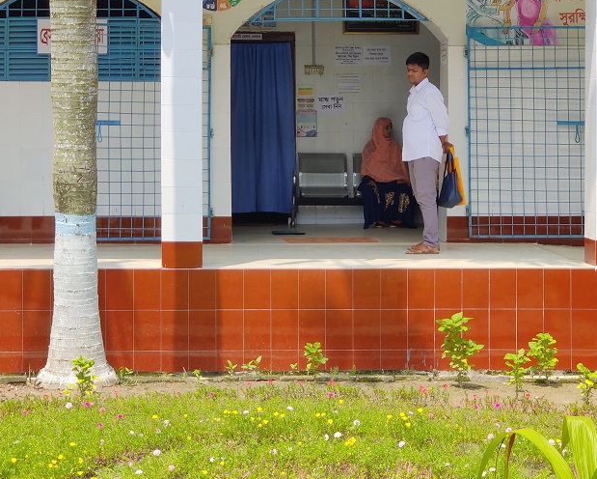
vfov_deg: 14.8
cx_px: 276
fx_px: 1839
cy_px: 133
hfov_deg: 18.4
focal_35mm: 104
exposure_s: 1/662
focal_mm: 6.22
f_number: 2.2
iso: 100
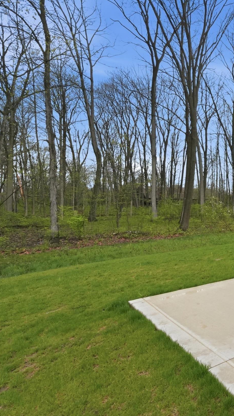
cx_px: 307
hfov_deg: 33.8
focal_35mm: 24
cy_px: 206
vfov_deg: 76.3
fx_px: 265
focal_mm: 10
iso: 800
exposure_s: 1/4000
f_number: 4
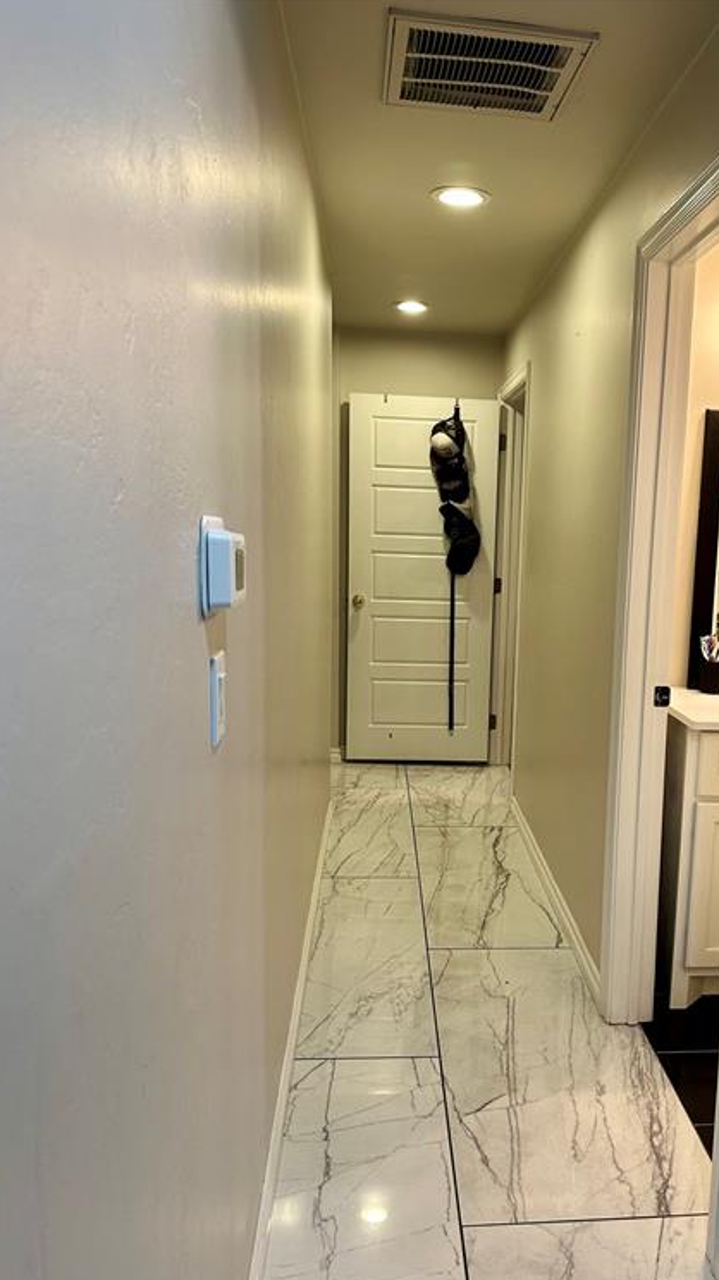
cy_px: 657
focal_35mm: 27
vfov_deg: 69.9
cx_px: 478
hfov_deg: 42.3
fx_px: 916
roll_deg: -3.1
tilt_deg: -7.2
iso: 160
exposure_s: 1/120
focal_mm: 6.86
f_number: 1.78
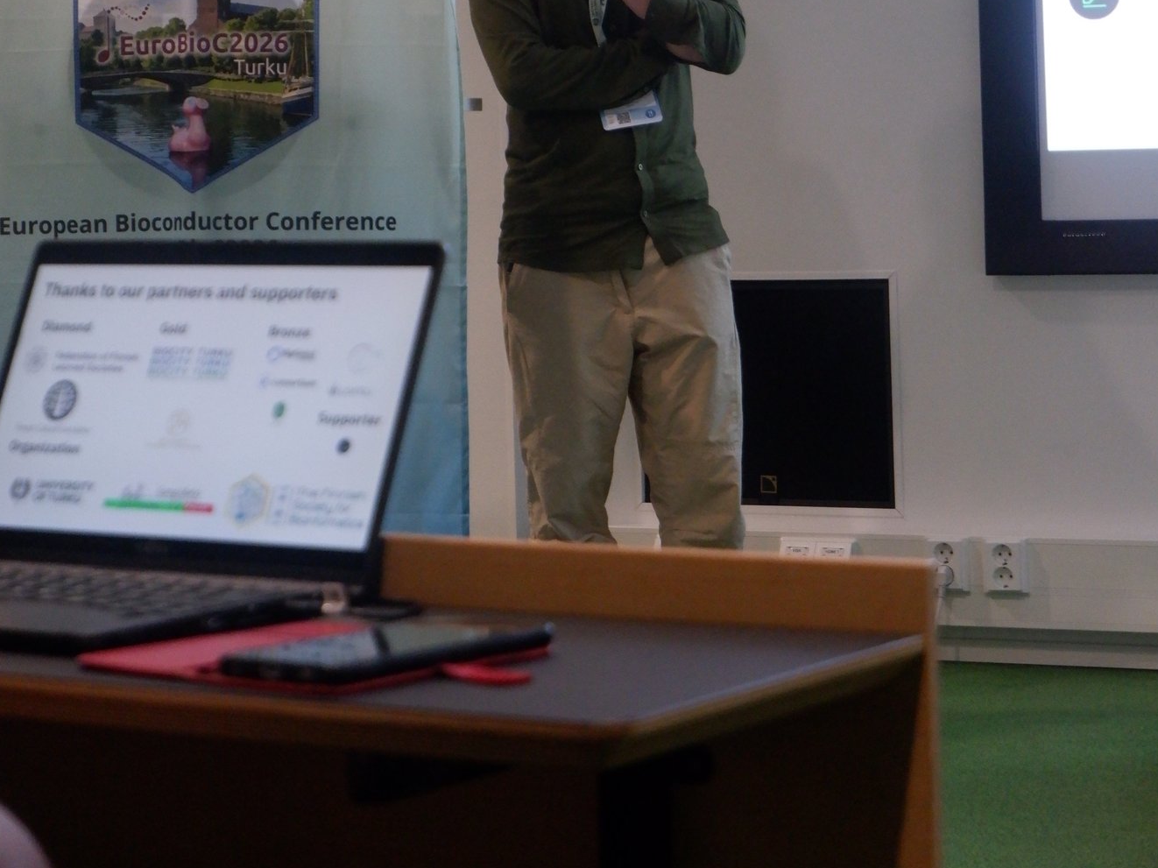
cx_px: 578
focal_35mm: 99
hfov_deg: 19.8
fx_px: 3311
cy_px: -2
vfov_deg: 14.7
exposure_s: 1/100
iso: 4000
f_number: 5.6
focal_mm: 45
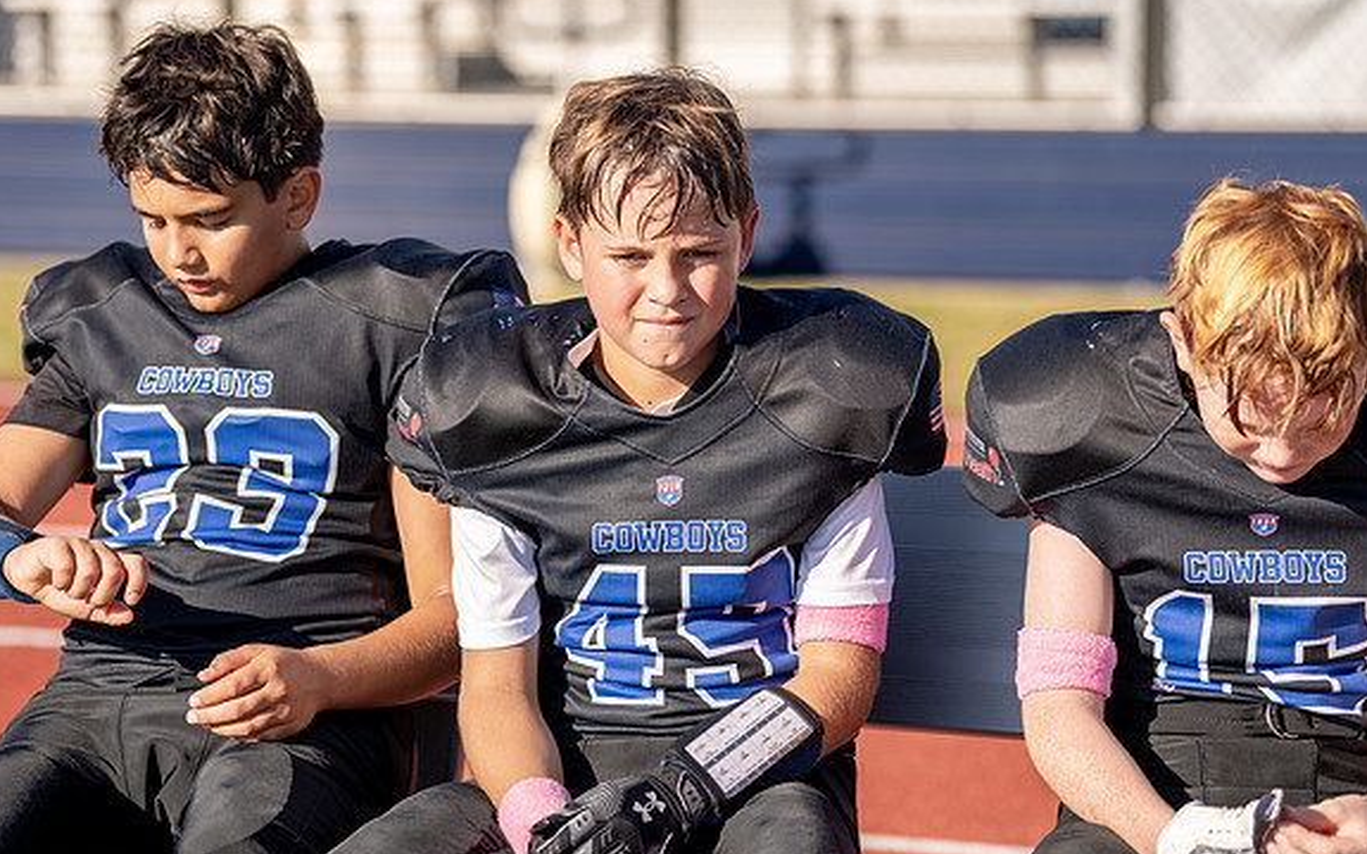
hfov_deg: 17.1
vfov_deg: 10.7
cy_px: 416
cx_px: 633
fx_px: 4544
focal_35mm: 122
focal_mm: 102
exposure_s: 1/3200
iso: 160
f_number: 2.8
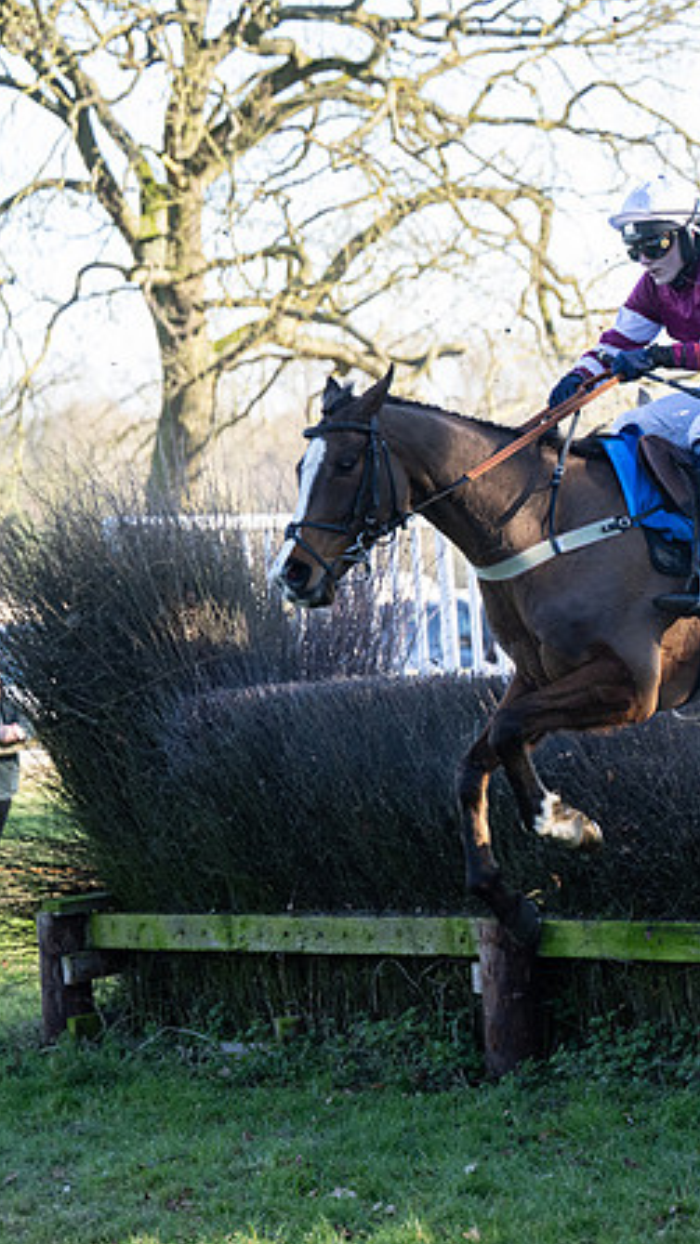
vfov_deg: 16.8
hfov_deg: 9.3
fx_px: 4222
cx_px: 861
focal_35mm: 128
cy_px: 640
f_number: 2.8
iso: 800
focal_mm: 70
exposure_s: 1/1600
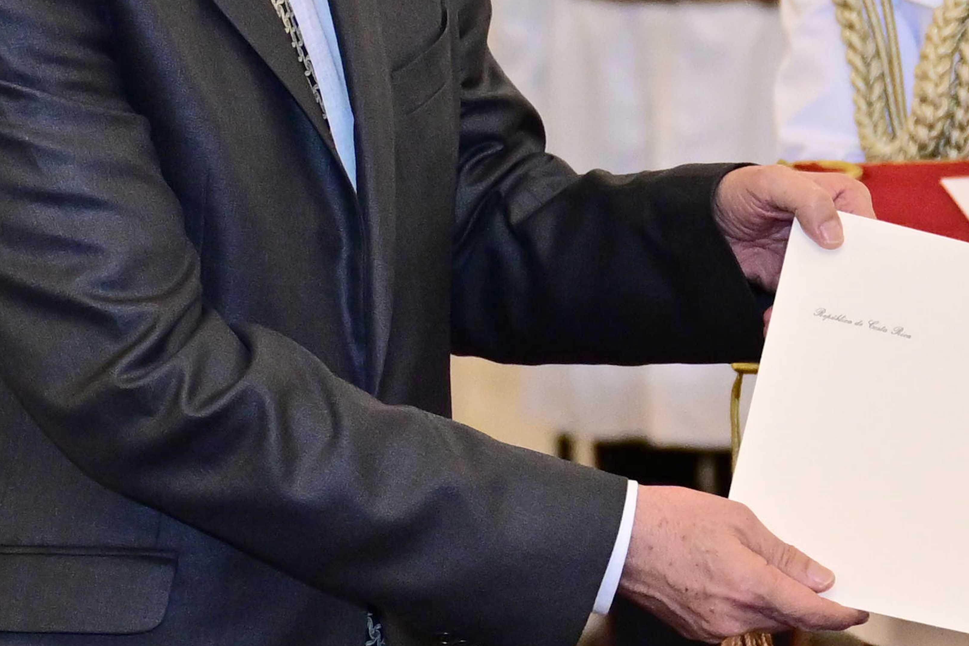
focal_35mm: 151
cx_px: 1022
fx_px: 4064
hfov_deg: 13.4
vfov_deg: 9.1
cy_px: 68
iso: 1250
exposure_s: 1/160
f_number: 2.8
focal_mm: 59
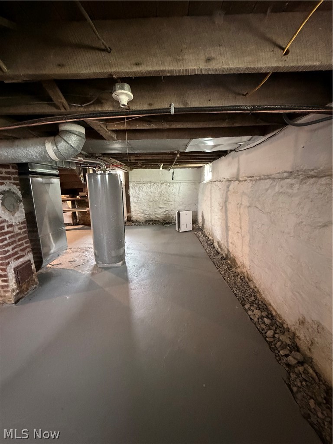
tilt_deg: -10.7
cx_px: 166
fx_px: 180
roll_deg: +0.7
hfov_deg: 85.7
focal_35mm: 14
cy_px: 222
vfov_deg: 102.1
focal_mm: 2.22
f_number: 2.2
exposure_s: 1/40
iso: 1600
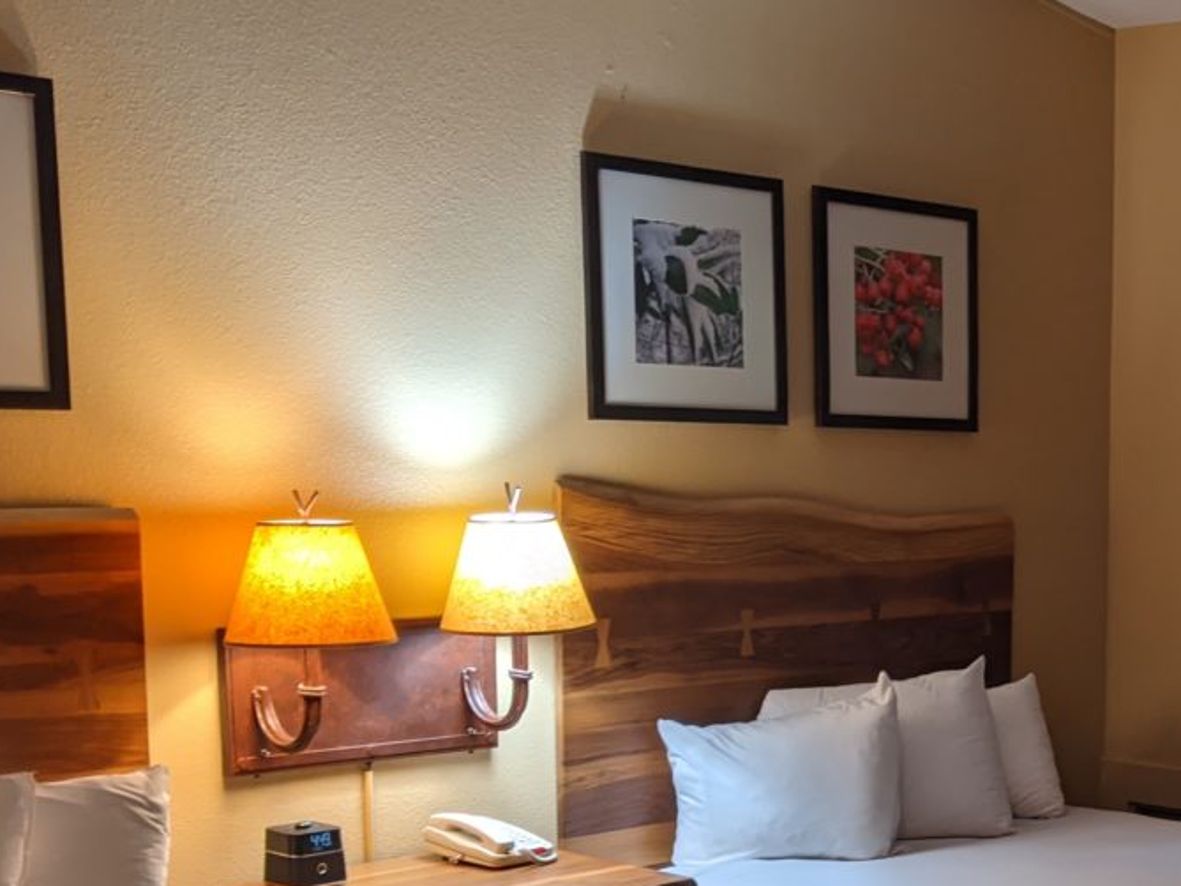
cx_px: 1151
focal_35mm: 62
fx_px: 2116
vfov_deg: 23.0
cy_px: 805
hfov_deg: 29.4
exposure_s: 1/24
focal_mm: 4.44
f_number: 1.8
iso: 52
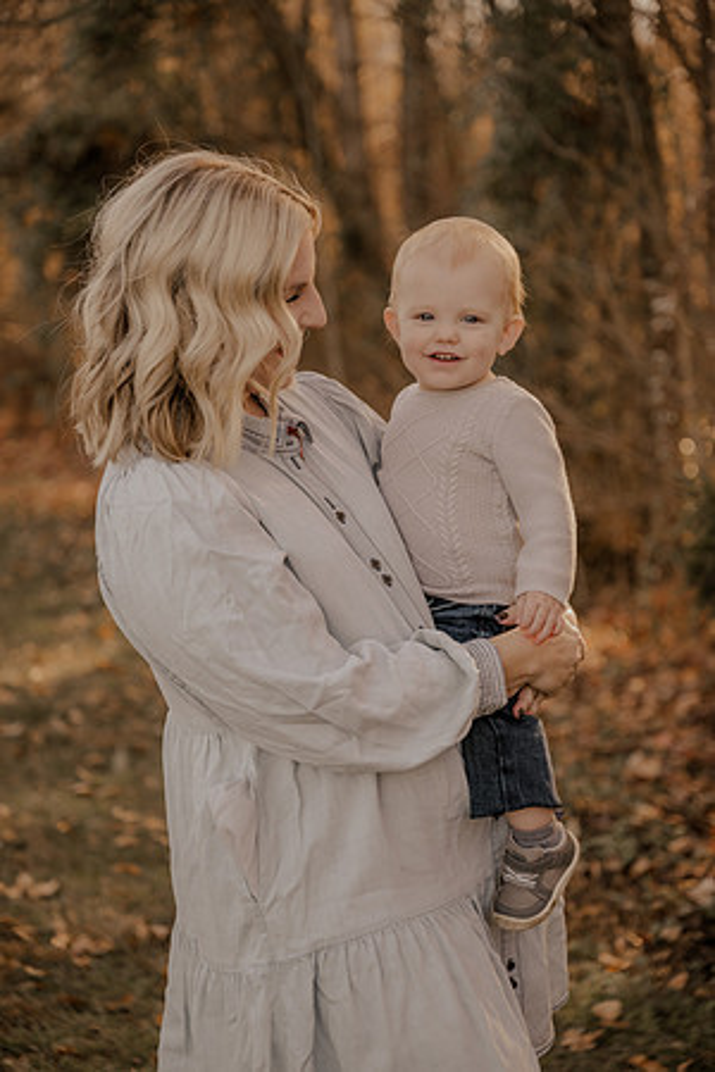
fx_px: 2085
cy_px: 536
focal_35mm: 70
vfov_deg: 28.8
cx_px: 358
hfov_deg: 19.5
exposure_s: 1/320
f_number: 2.8
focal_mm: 70
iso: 200
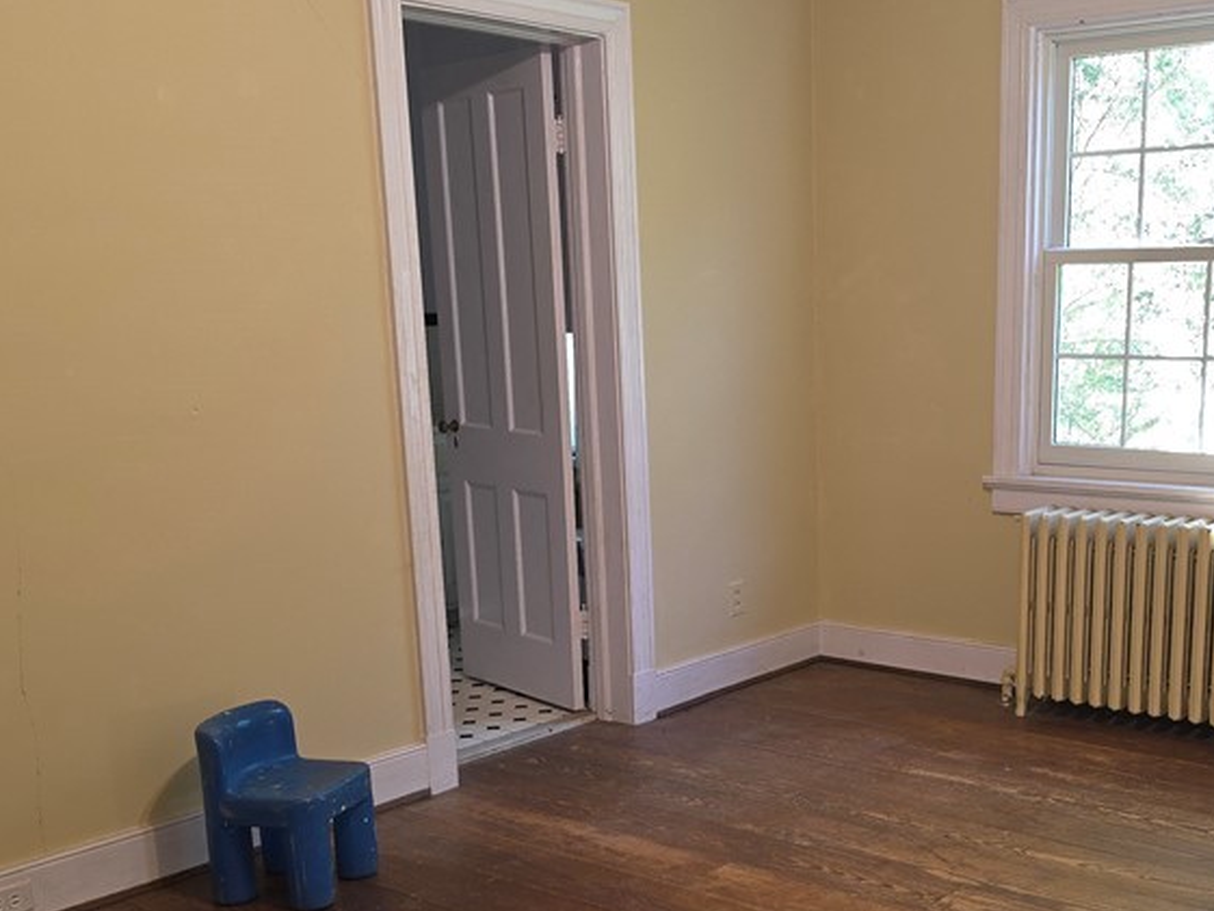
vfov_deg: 34.0
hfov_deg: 44.2
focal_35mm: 42
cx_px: 792
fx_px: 1473
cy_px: 619
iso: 200
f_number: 1.4
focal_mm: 6.5
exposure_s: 1/24
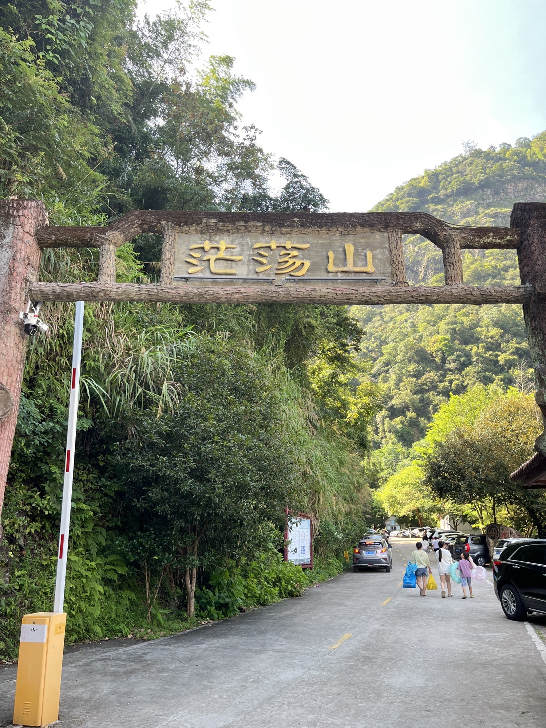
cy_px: 364
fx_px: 547
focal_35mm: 26
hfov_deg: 53.1
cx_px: 273
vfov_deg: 67.3
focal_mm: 5.1
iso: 40
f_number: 1.6
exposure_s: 1/200
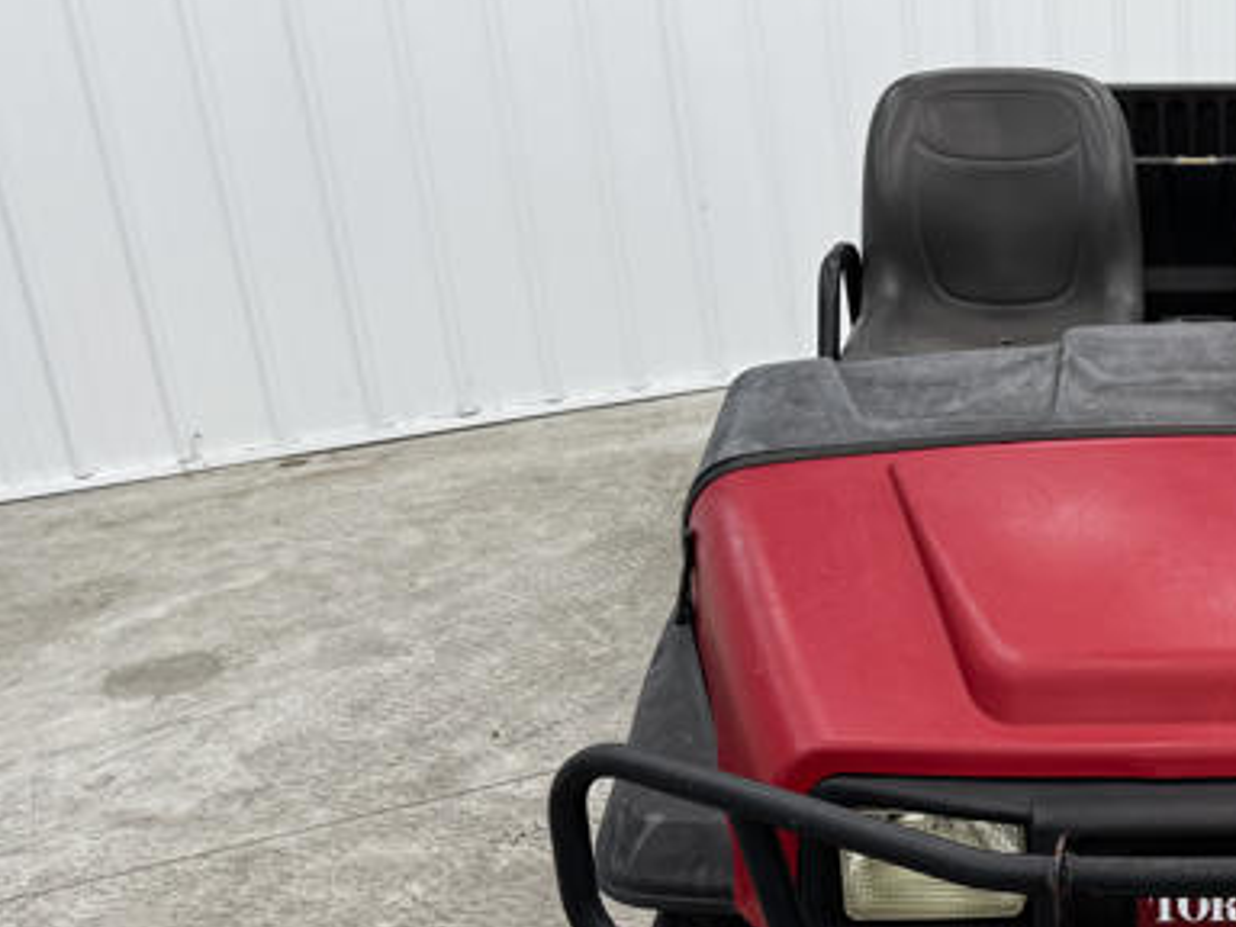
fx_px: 1785
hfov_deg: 34.7
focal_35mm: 50
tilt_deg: -24.2
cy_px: 605
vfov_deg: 28.9
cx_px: 1233
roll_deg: +0.1
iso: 64
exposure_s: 1/120
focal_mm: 6.76
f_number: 1.78
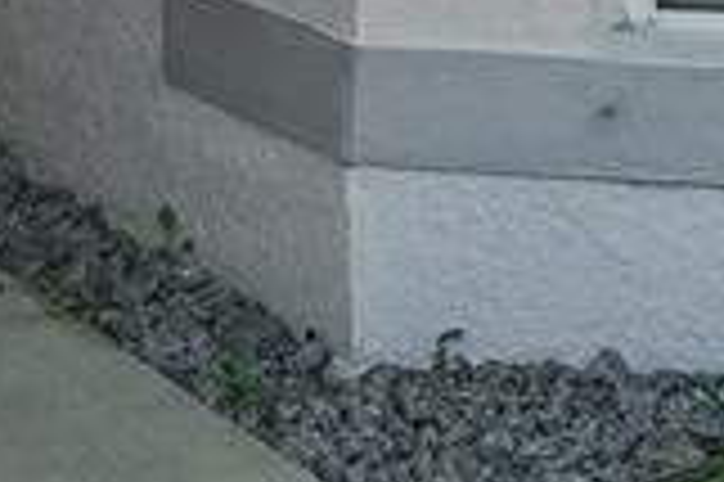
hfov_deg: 10.7
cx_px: 764
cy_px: -577
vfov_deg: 6.9
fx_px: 3837
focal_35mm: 191
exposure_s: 1/800
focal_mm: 20
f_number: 8
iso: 800
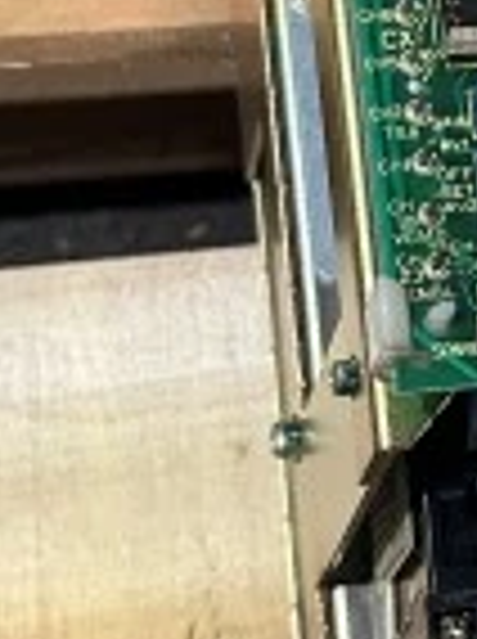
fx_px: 2396
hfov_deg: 10.8
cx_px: 788
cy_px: -9
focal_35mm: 130
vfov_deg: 14.9
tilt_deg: -60.0
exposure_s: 1/60
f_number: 1.78
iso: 320
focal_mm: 6.86
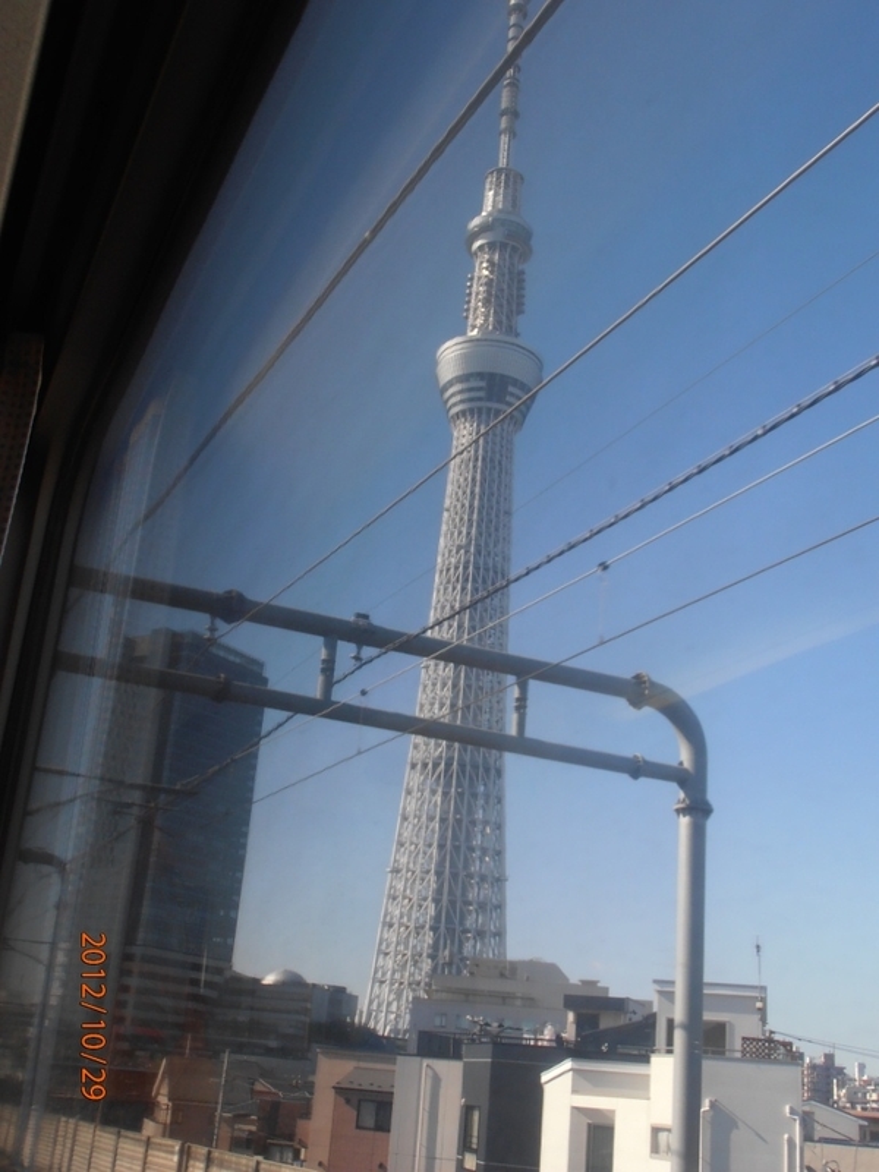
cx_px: 440
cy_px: 586
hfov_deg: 32.9
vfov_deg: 42.9
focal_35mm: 44
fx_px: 1490
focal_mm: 7.87
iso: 80
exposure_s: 1/320
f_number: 4.2
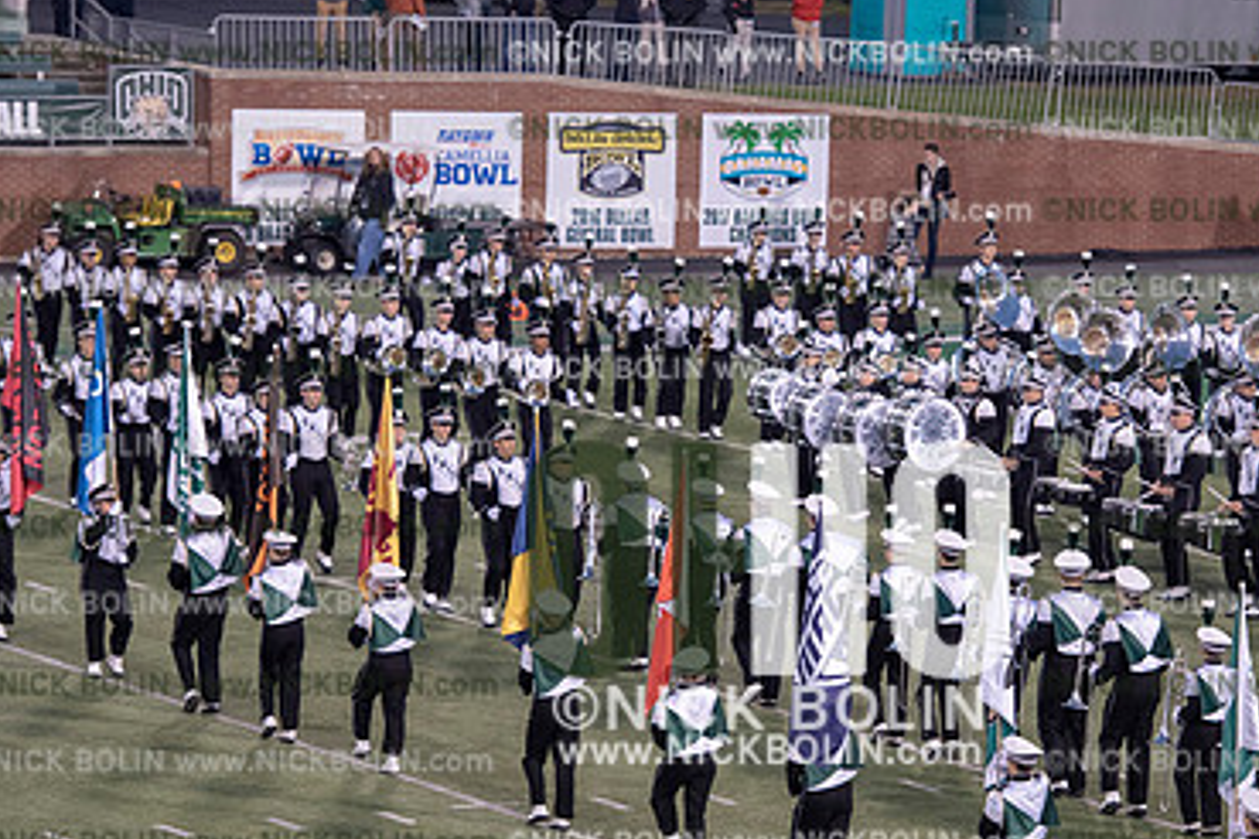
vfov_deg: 6.0
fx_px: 7973
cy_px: 605
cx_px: 768
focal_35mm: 228
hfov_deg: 9.0
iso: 2000
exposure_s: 1/400
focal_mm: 145
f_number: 4
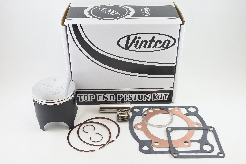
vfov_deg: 36.9
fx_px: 246
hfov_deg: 53.1
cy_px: 82
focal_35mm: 36
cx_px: 123
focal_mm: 13.4
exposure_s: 1/125
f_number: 4
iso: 500
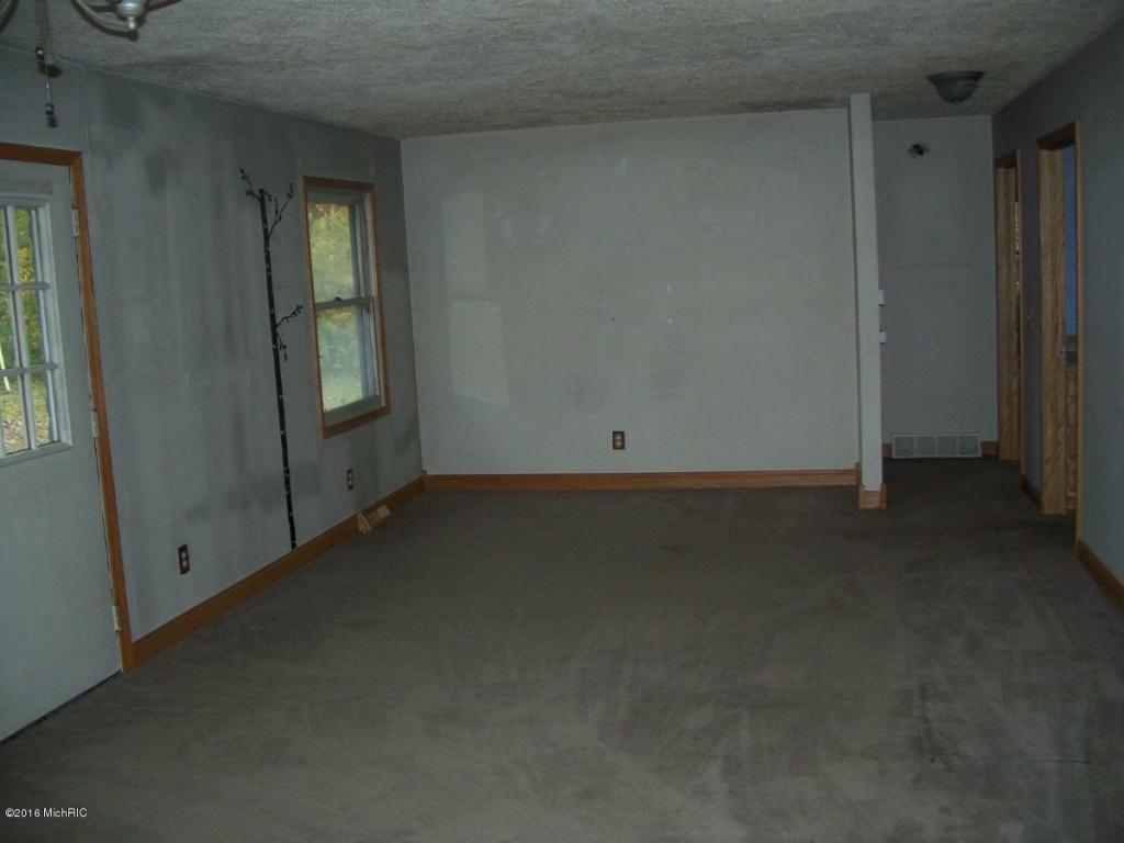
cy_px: 422
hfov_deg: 50.1
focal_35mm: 37
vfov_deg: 38.7
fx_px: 1201
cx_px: 562
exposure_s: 1/60
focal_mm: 7.8
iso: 200
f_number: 2.8
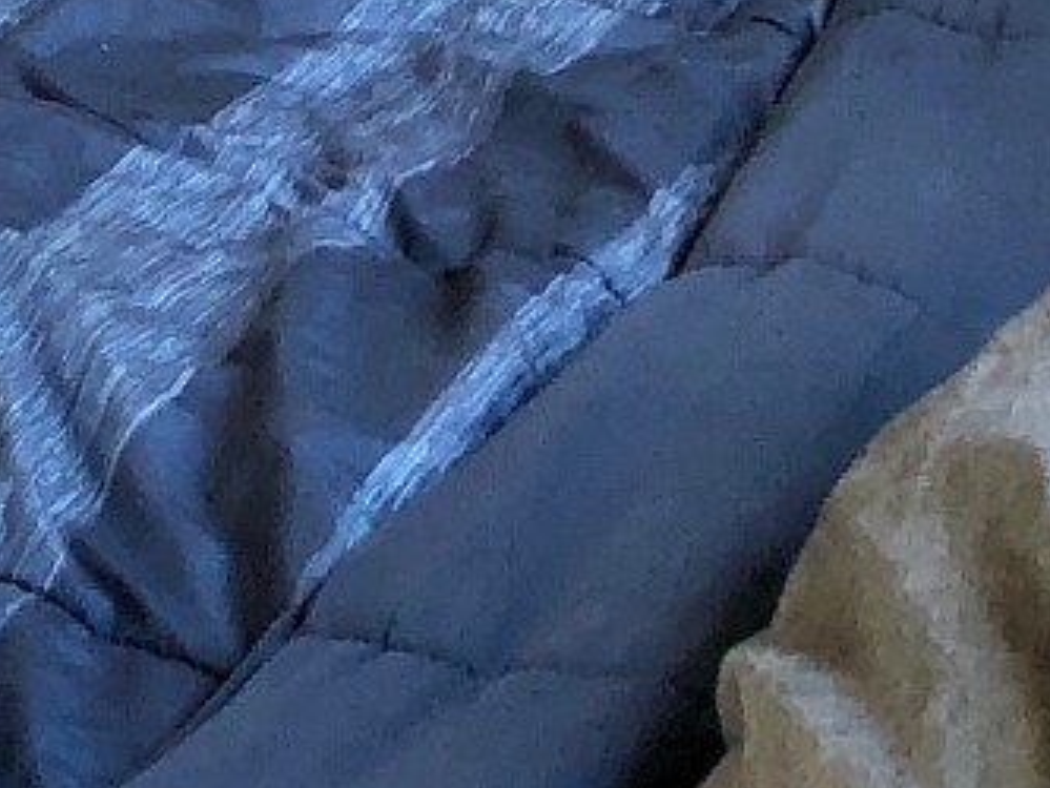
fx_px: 5219
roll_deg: +1.4
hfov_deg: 10.8
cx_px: -760
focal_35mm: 172
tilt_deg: -7.7
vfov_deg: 8.2
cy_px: -816
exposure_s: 1/30
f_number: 1.8
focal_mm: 3.99
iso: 64
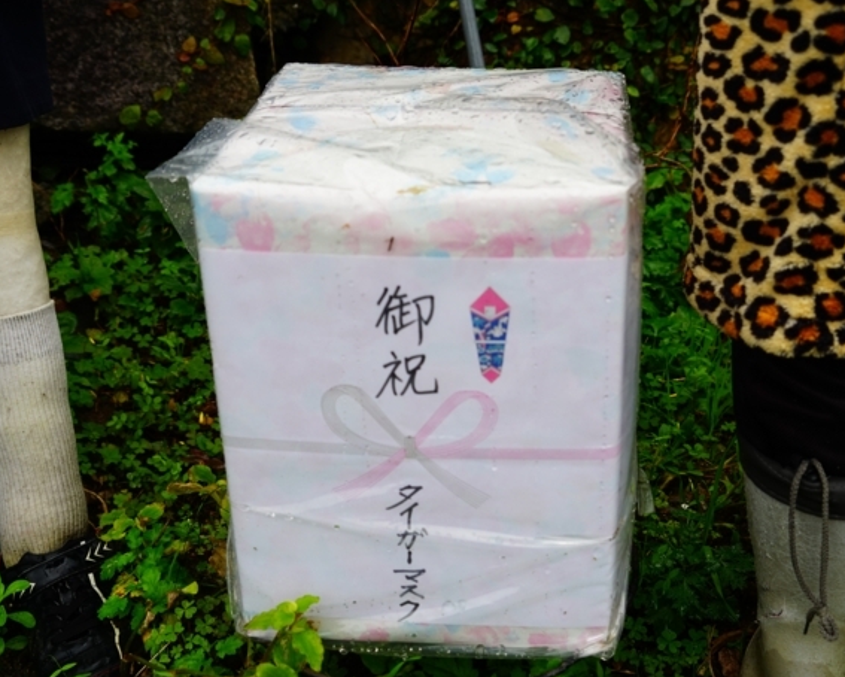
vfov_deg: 30.9
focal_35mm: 49
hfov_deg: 38.0
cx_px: 483
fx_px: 1226
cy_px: 341
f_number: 5.6
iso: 100
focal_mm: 37
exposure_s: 1/90
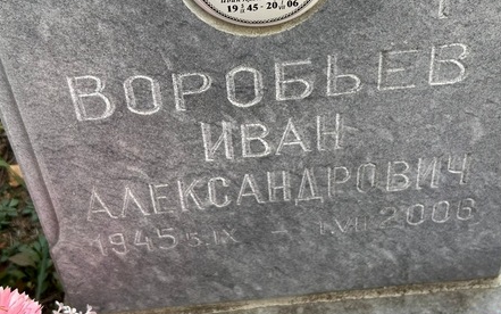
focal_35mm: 50
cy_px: 99
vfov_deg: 25.7
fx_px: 683
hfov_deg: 40.2
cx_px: 216
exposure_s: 1/949
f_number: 1.5
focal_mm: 5.7
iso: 50
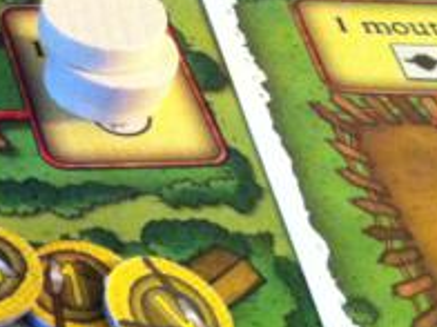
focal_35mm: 114
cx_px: -158
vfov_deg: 12.9
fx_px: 1439
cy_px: 24
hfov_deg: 16.2
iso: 640
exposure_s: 1/15
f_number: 2.8
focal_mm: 3.85
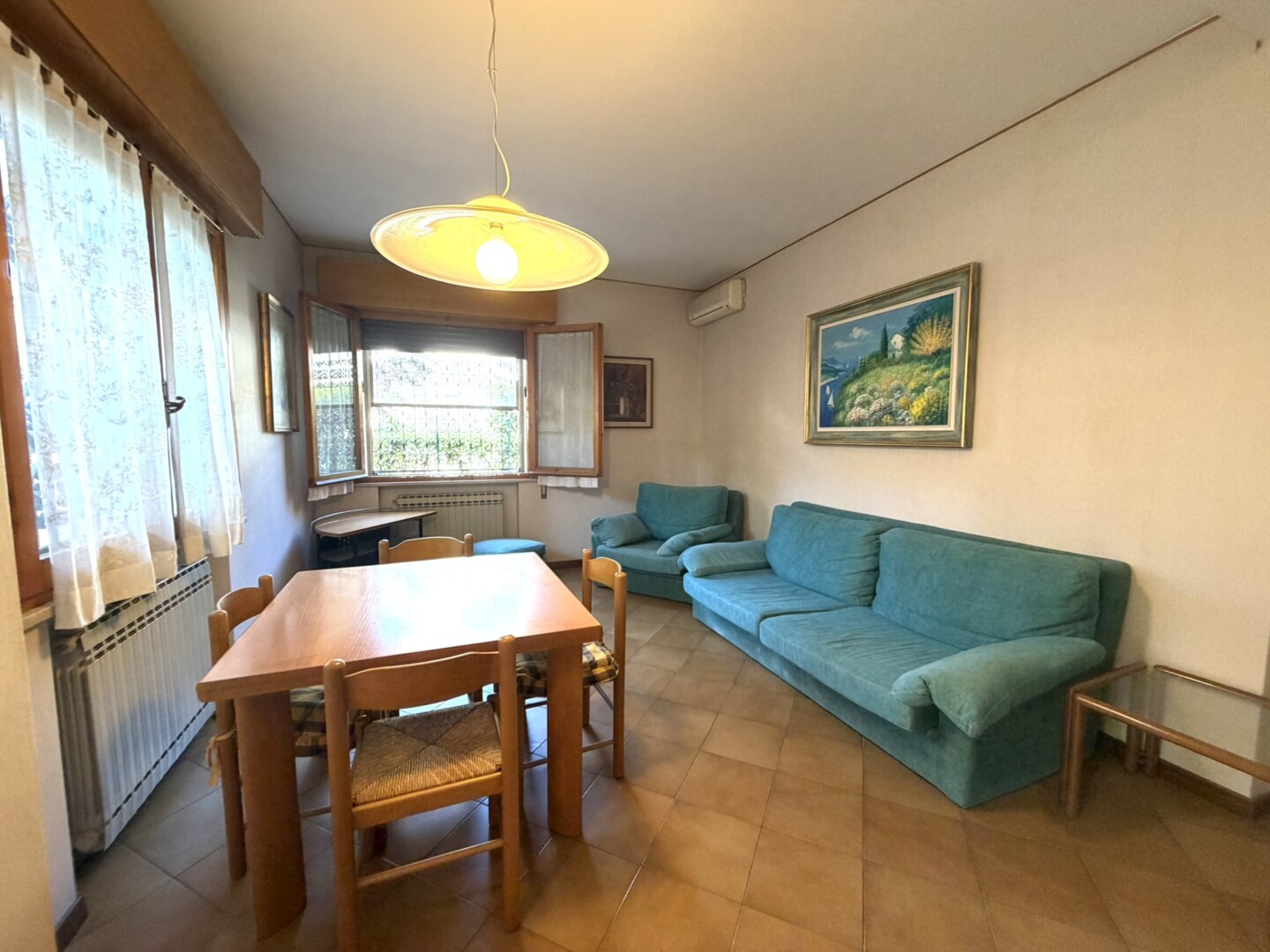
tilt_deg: -4.5
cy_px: 476
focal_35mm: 14
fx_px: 514
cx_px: 635
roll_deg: -0.6
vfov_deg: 85.7
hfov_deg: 102.1
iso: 160
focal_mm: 2.22
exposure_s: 1/50
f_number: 2.2
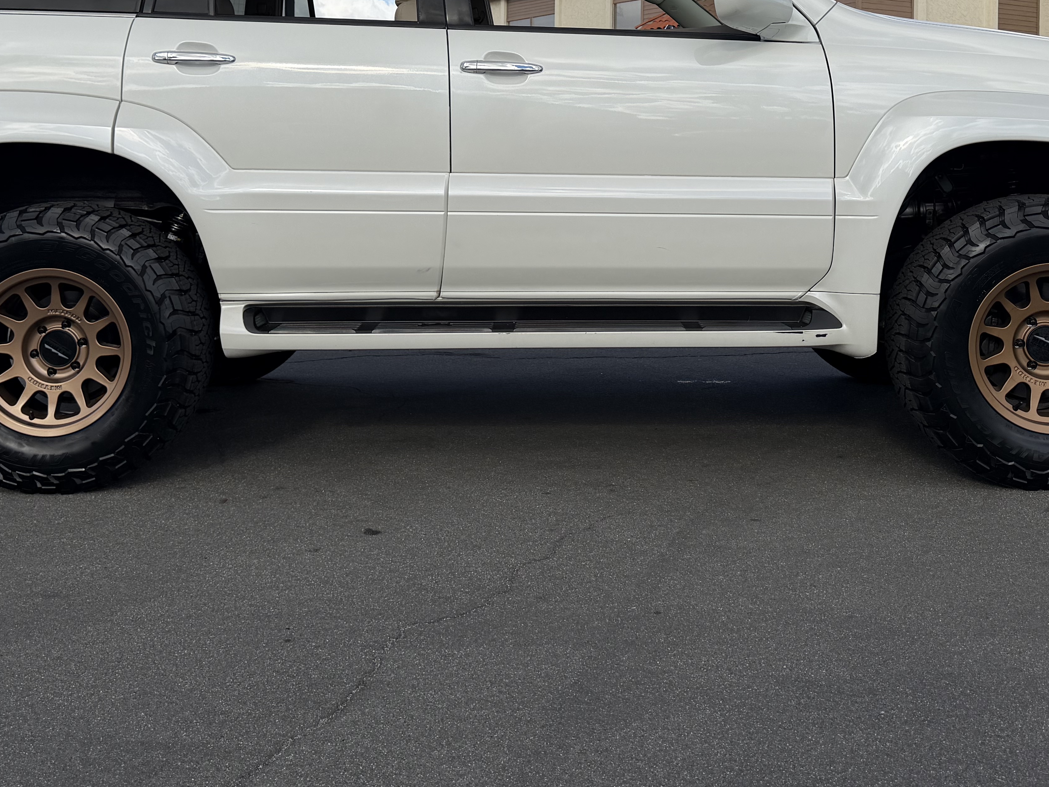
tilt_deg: +0.5
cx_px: 528
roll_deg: -0.7
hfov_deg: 45.8
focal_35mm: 41
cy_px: 146
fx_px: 1242
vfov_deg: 34.0
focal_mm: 6.76
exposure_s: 1/4167
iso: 80
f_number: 1.78
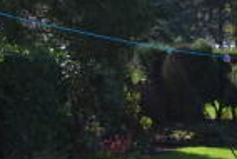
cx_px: 390
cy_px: 294
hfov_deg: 13.7
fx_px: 909
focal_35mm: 138
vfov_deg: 9.4
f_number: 7.1
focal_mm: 20
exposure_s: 1/200
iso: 100
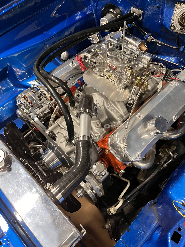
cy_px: 124
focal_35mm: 26
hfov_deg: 53.1
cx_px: 92
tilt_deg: -55.7
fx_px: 185
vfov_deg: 67.3
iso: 400
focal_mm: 5.1
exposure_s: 1/60
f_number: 1.6
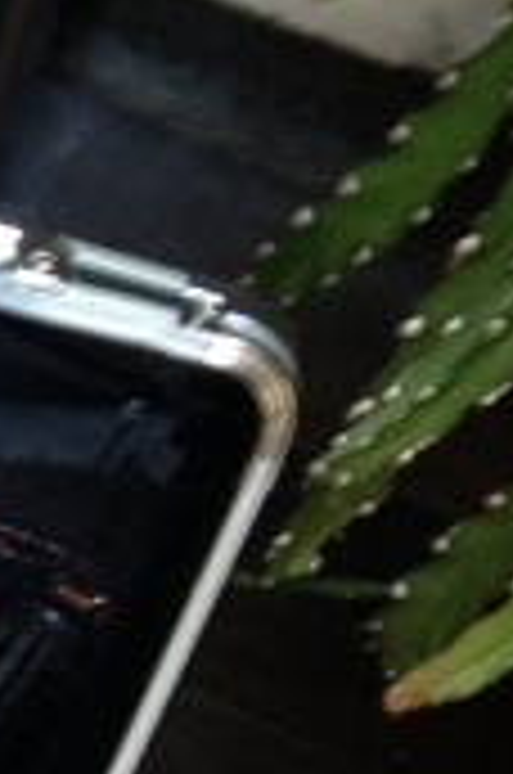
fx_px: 2747
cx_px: -698
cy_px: 1066
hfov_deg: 9.5
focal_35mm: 128
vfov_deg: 15.1
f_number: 2.4
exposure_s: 1/20
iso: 160
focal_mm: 4.12
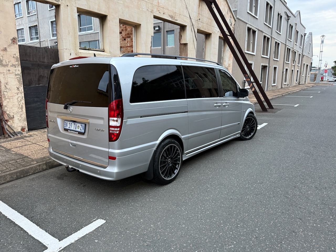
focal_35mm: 24
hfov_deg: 71.6
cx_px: 168
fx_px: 233
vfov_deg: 56.8
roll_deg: +0.5
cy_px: 126
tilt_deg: -9.9
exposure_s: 1/50
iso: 250
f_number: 1.78
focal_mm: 6.76
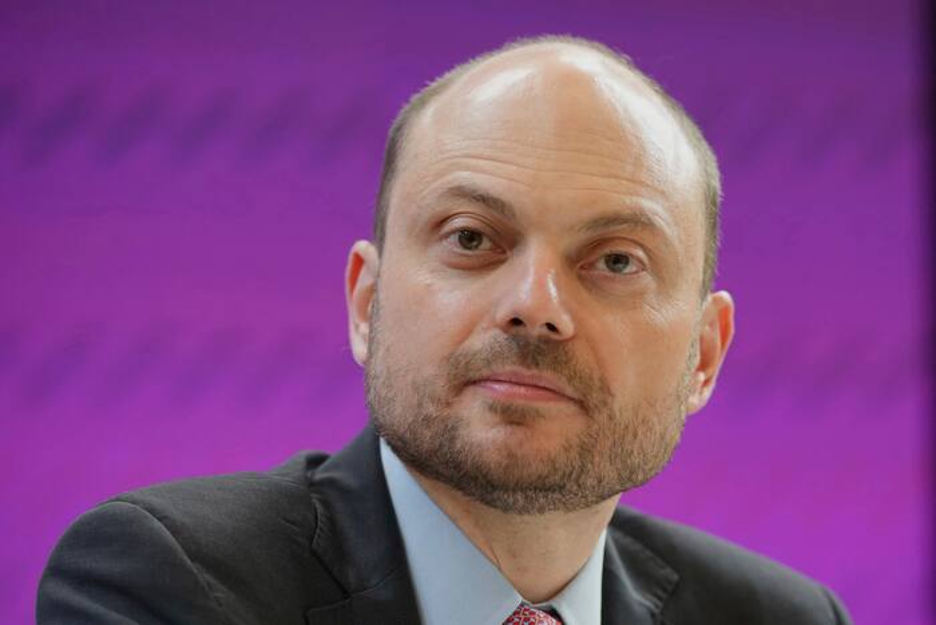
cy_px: 312
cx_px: 468
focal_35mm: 130
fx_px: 3380
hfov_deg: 15.8
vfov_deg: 10.6
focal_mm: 130
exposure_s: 1/250
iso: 1600
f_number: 2.8
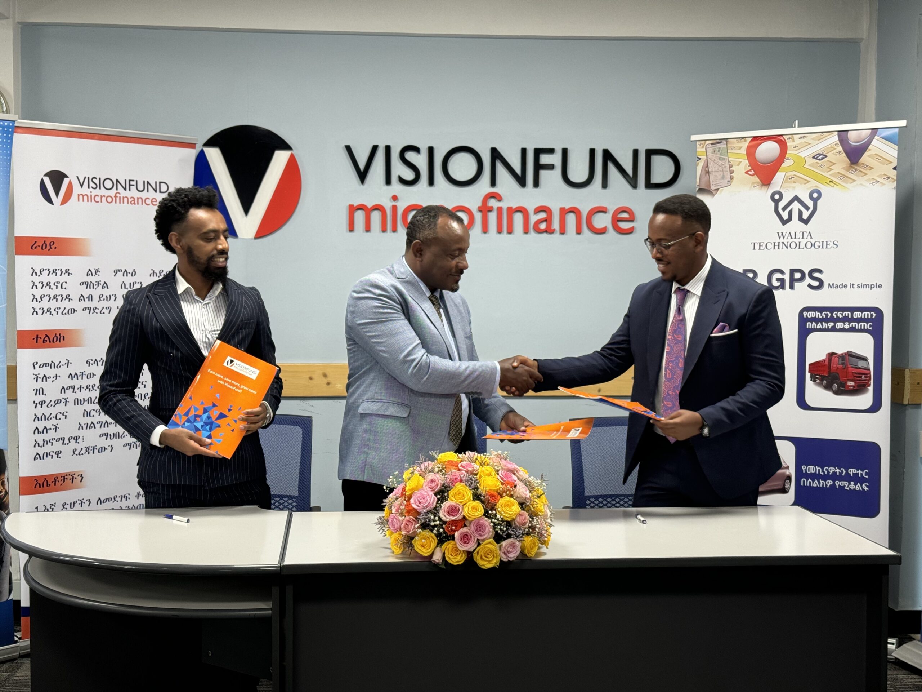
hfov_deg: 39.7
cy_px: 346
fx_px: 1278
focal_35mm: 48
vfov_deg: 30.3
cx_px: 461
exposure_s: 1/51
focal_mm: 6.76
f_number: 1.78
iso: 125
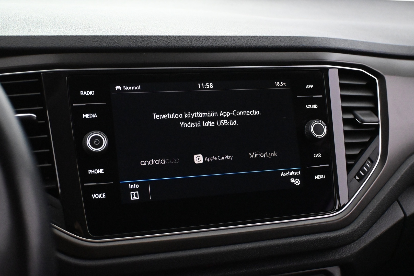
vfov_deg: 28.5
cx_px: 207
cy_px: 138
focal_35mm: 47
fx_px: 543
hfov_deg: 41.7
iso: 7200
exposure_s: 1/60
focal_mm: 31.5
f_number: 5
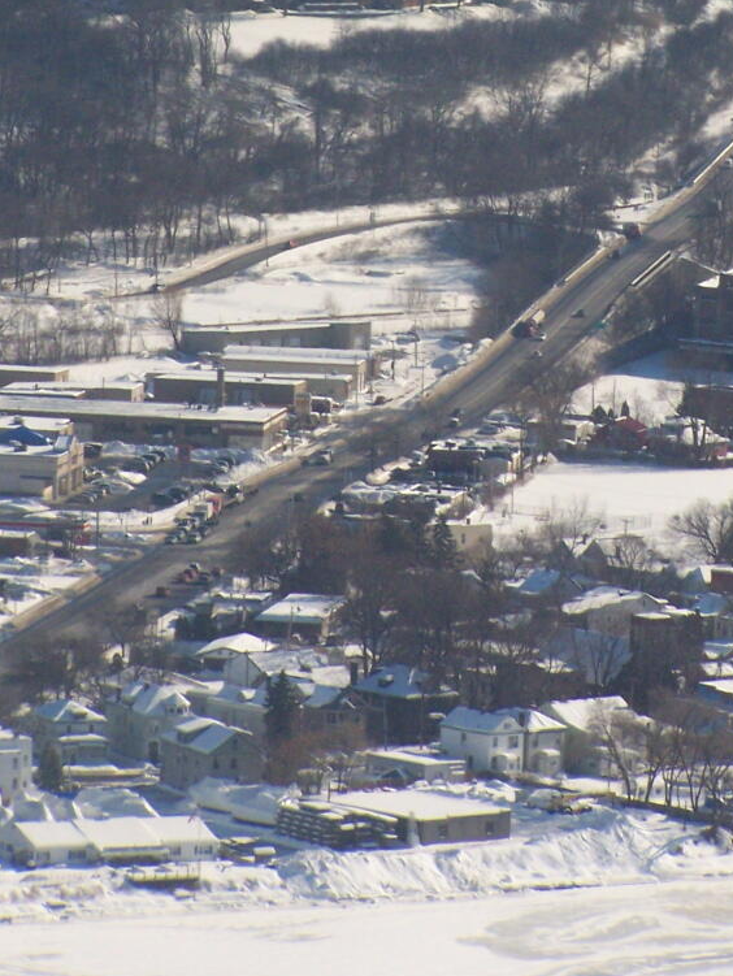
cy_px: 146
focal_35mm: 396
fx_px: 11171
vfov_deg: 5.0
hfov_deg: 3.8
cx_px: 539
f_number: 6.3
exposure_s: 1/640
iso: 200
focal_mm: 36.2
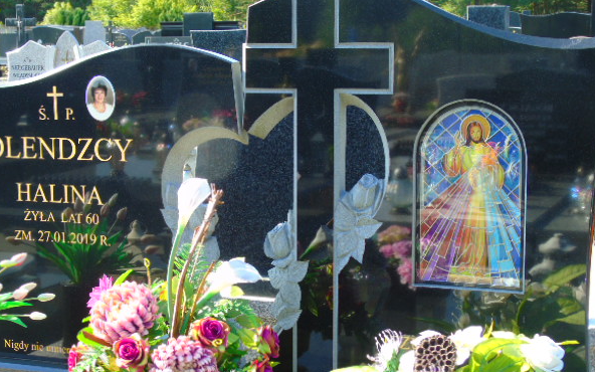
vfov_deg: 18.3
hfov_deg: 29.0
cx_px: 278
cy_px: 222
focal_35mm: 71
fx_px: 1151
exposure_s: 1/100
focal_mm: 11
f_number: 4.5
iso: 80
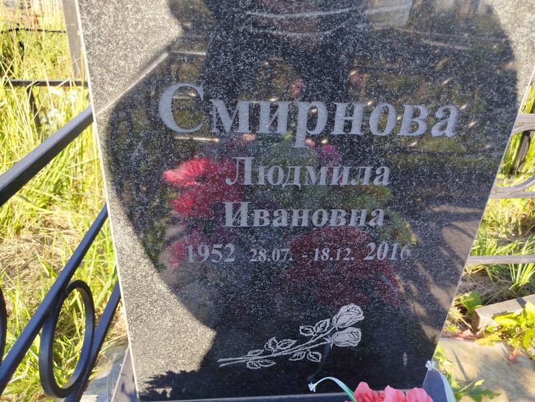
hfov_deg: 71.6
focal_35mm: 24
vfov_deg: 56.8
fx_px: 371
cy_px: 201
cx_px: 268
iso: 50
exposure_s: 1/194
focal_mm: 5.31
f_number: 1.7
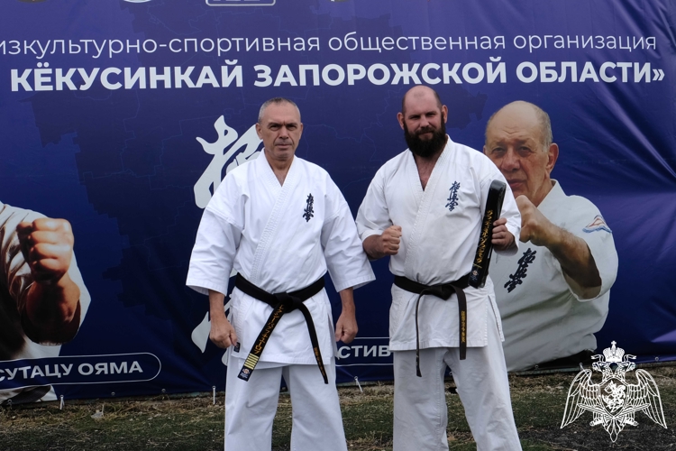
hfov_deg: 48.5
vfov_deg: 33.4
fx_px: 751
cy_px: 226
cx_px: 338
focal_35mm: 40
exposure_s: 1/170
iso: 200
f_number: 9
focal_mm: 26.5
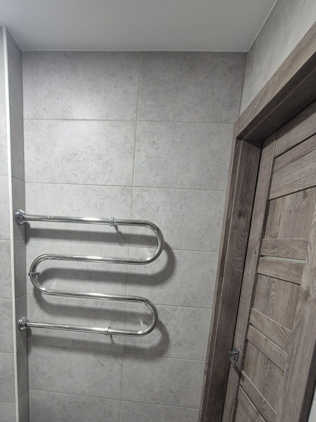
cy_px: 285
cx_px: 131
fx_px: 219
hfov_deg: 71.1
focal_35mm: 18
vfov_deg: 84.4
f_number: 2.2
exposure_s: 1/50
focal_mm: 2.2
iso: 200
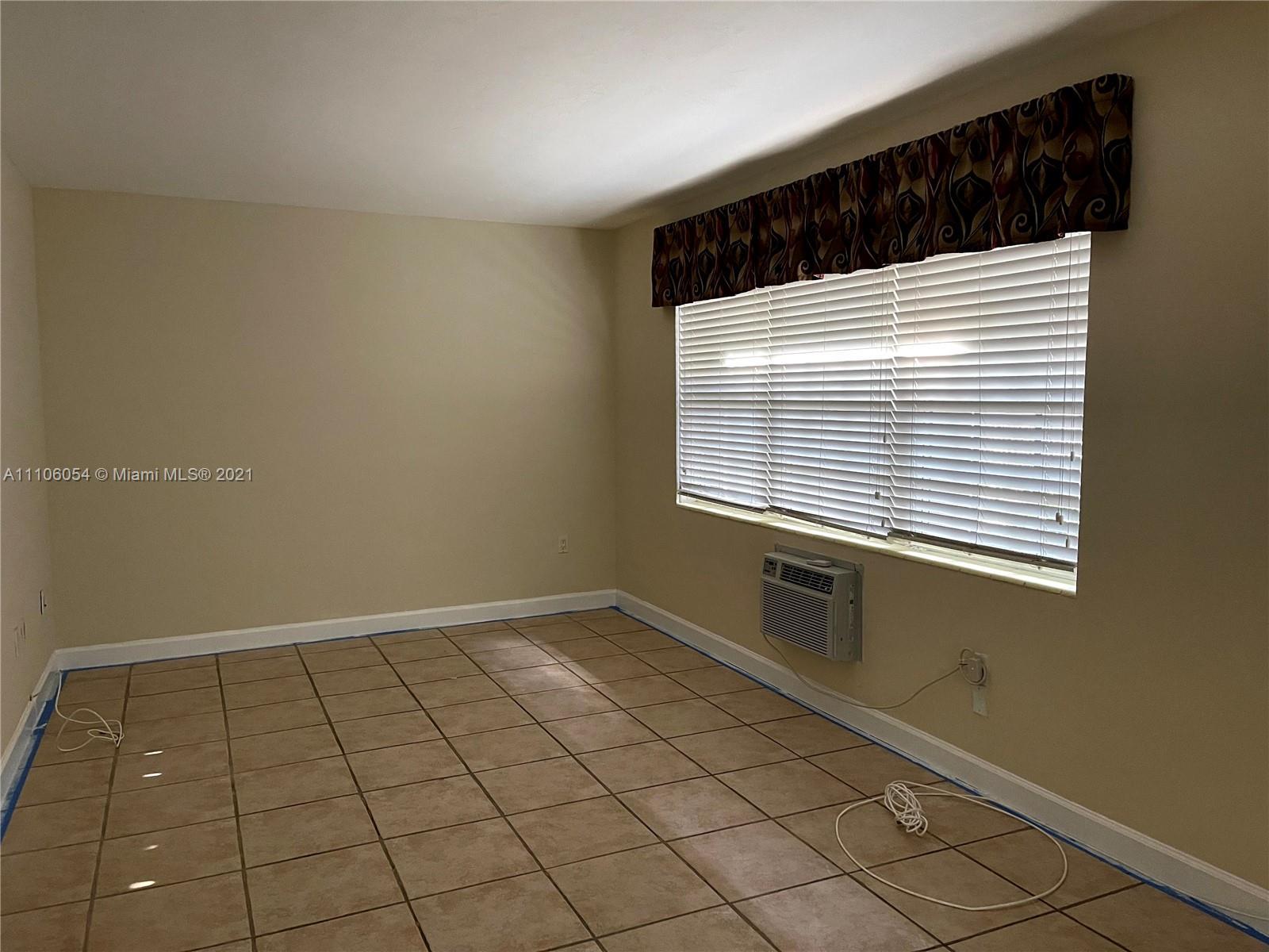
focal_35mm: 26
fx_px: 953
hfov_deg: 67.3
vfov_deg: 53.1
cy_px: 476
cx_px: 634
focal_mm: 5.1
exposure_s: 1/60
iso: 500
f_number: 1.6
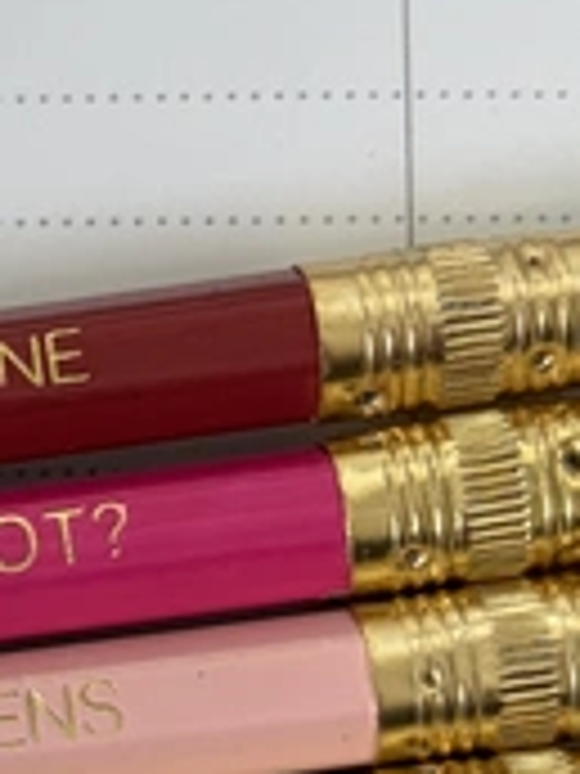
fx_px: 2971
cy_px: 742
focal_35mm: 133
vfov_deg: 14.6
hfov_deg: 10.8
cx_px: -283
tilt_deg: -81.0
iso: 125
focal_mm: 5.96
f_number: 1.6
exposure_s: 1/69
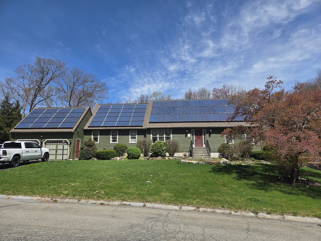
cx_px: 160
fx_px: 213
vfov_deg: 58.9
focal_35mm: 23
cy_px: 120
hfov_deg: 73.9
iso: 80
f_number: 1.8
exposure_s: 1/5699
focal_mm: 5.4
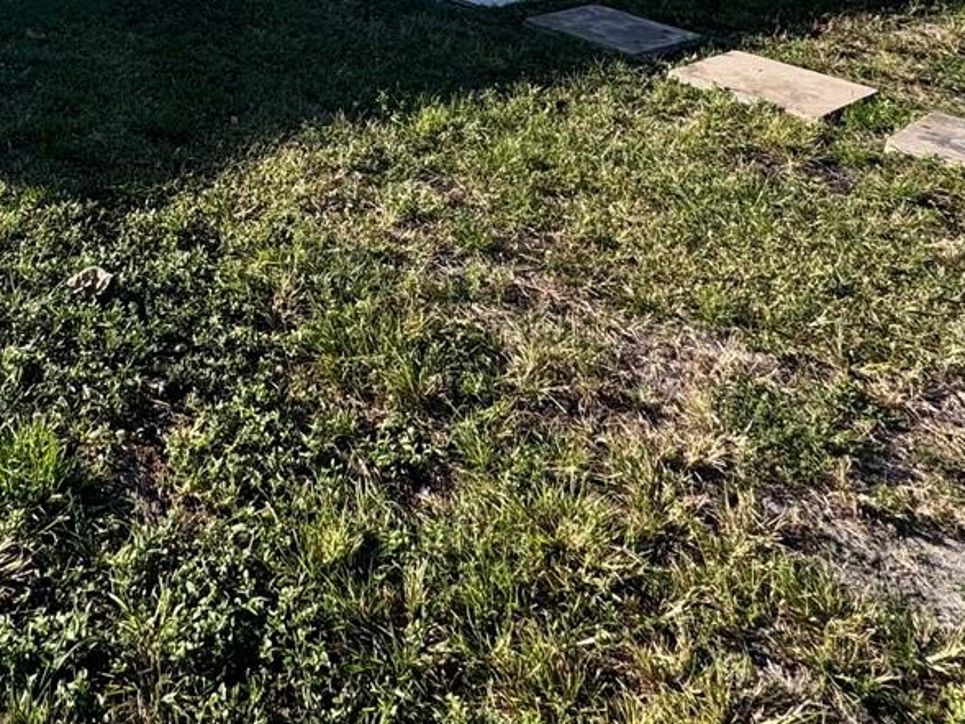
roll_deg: -2.8
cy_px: -223
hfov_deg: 45.8
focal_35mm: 38
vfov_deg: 29.9
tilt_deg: -2.8
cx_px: 161
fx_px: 1060
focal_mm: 2.22
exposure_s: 1/1143
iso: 40
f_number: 2.2
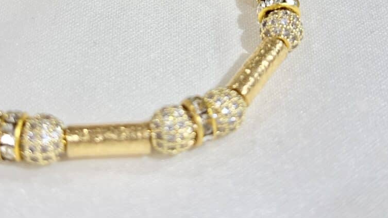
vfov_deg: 15.2
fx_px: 792
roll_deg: +9.2
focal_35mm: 77
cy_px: -43
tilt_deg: -38.8
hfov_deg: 27.5
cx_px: 194
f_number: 1.6
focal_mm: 5.96
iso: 32
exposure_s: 1/220
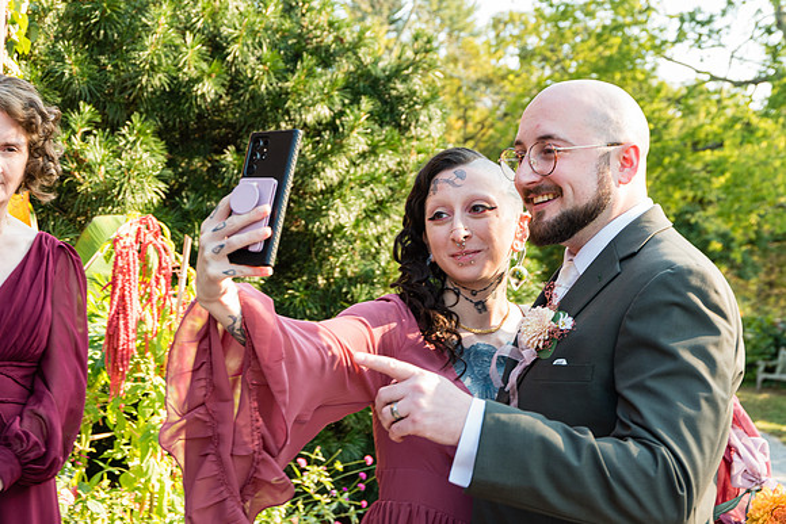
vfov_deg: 23.3
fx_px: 1270
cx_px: 393
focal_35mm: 58
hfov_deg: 34.4
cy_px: 262
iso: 500
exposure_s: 1/125
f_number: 7.1
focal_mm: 55
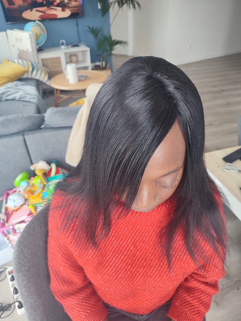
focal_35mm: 24
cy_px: 160
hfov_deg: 56.8
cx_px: 120
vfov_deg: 71.6
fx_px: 223
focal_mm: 5.89
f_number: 1.89
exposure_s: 1/33
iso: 181
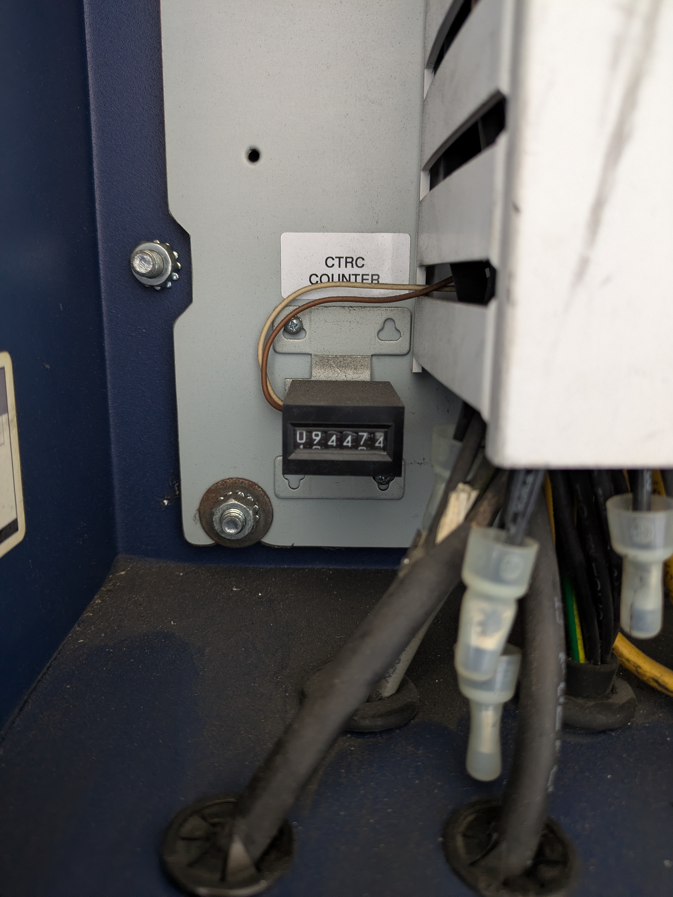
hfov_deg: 54.9
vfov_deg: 69.4
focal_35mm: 25
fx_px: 648
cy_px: 448
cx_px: 336
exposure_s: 1/24
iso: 235
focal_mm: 5.43
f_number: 1.89
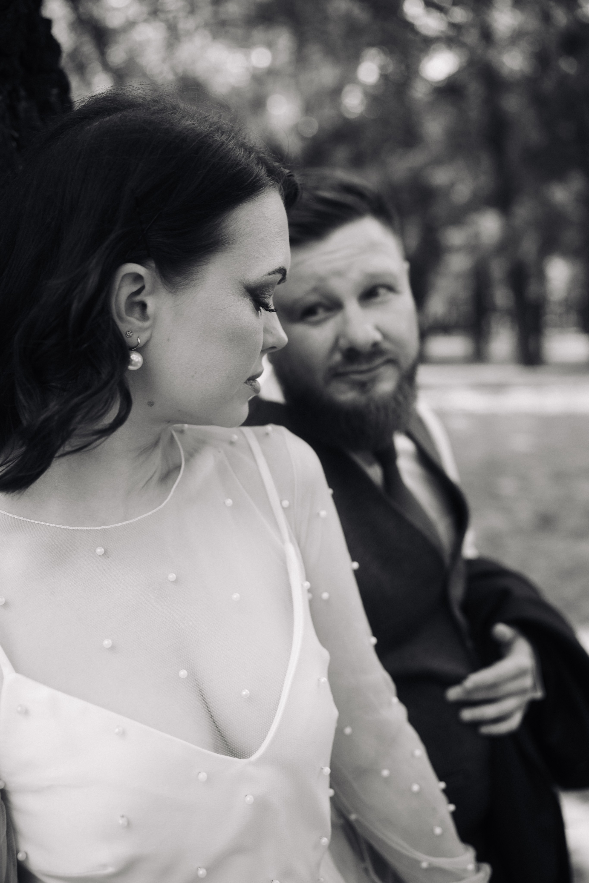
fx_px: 859
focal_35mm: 35
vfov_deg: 54.4
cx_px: 294
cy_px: 442
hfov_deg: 37.9
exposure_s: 1/100
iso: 160
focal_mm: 35
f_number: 2.2
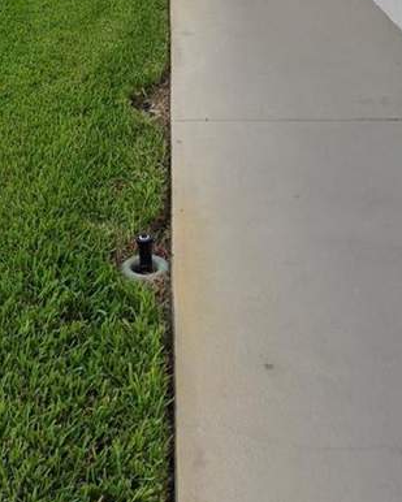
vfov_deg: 27.7
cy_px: -56
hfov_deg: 24.6
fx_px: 922
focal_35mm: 62
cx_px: 206
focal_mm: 5.4
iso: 80
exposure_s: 1/3056
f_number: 1.8
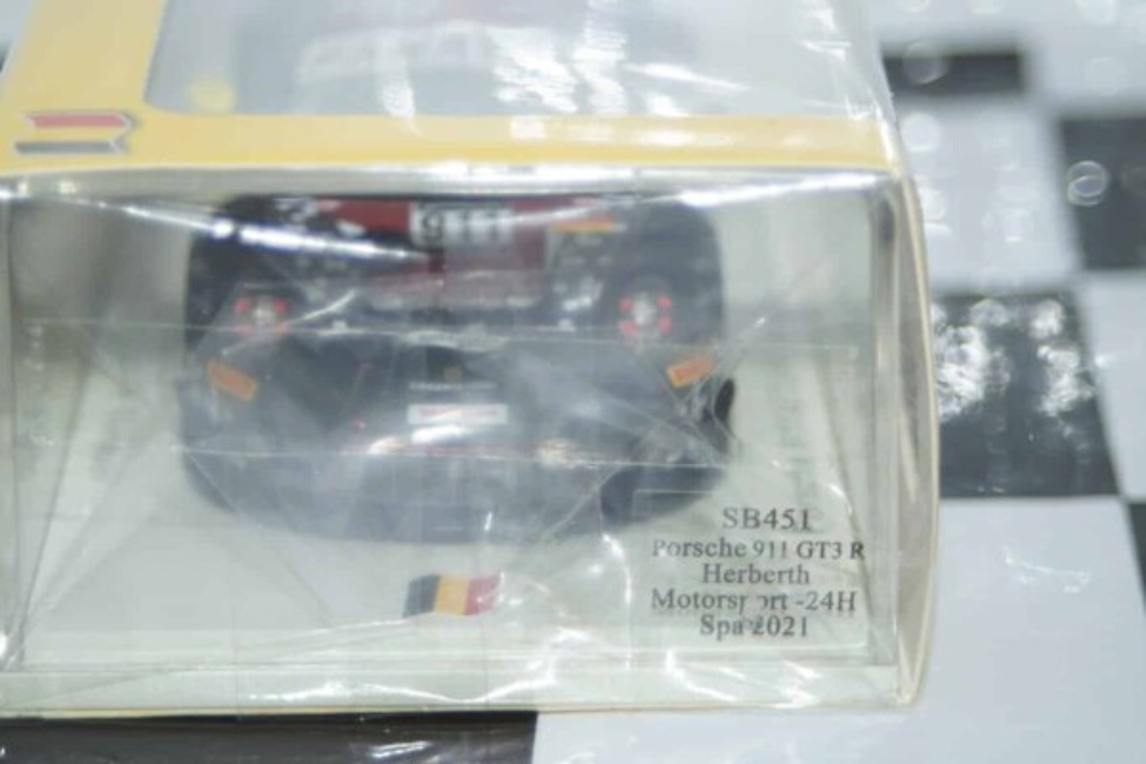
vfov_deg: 11.4
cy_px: 382
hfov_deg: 17.1
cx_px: 573
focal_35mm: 120
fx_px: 3820
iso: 250
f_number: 5.6
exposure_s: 1/80
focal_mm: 80
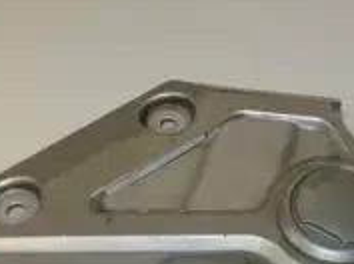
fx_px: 898
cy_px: 258
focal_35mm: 88
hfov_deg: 21.8
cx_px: 318
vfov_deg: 16.4
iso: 200
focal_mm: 11.4
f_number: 4
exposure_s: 1/60
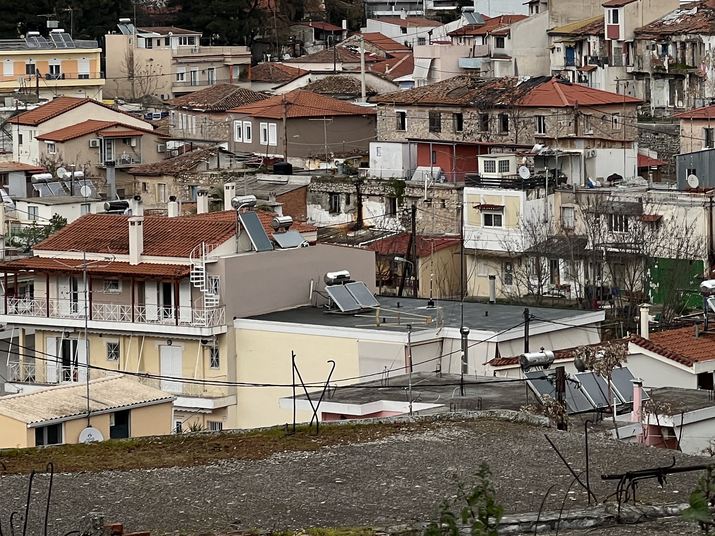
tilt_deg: -0.2
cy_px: 87
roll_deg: +2.5
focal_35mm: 140
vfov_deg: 10.6
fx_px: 2891
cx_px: 534
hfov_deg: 14.0
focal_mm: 9
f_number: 2.8
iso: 32
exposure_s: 1/255
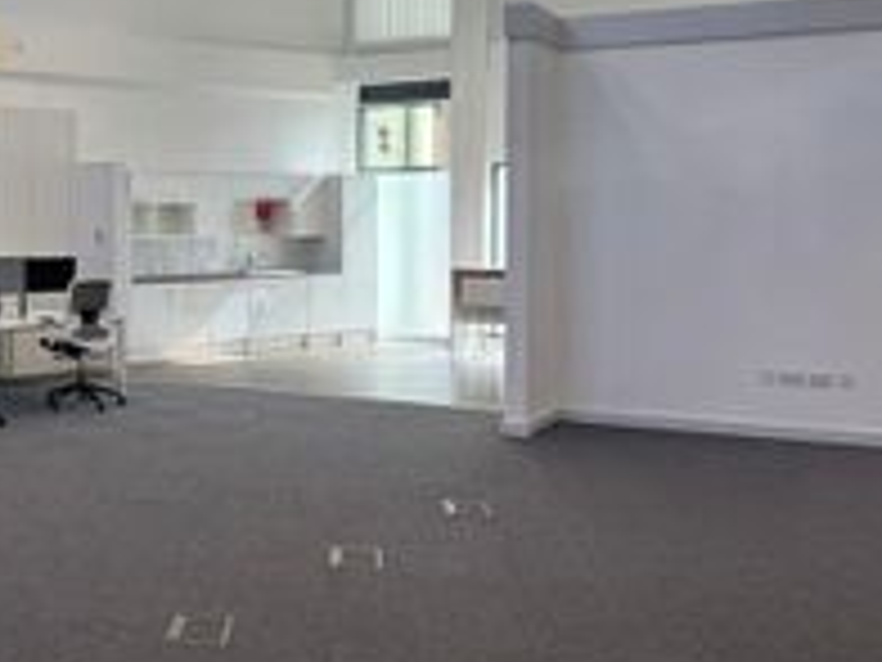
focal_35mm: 49
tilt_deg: -1.7
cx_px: 54
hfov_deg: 36.0
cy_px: 243
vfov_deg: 29.5
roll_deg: +0.8
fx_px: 1248
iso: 80
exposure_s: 1/308
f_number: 1.78
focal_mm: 6.76
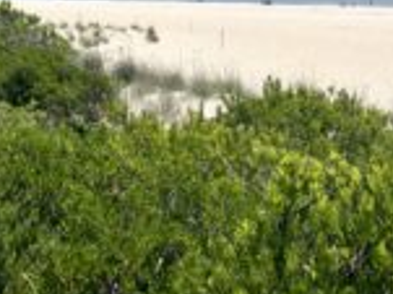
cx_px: 47
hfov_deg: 27.3
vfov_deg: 20.2
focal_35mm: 69
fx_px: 783
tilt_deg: +1.6
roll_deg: +0.8
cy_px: -42
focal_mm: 5.1
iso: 50
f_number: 1.6
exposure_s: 1/5848
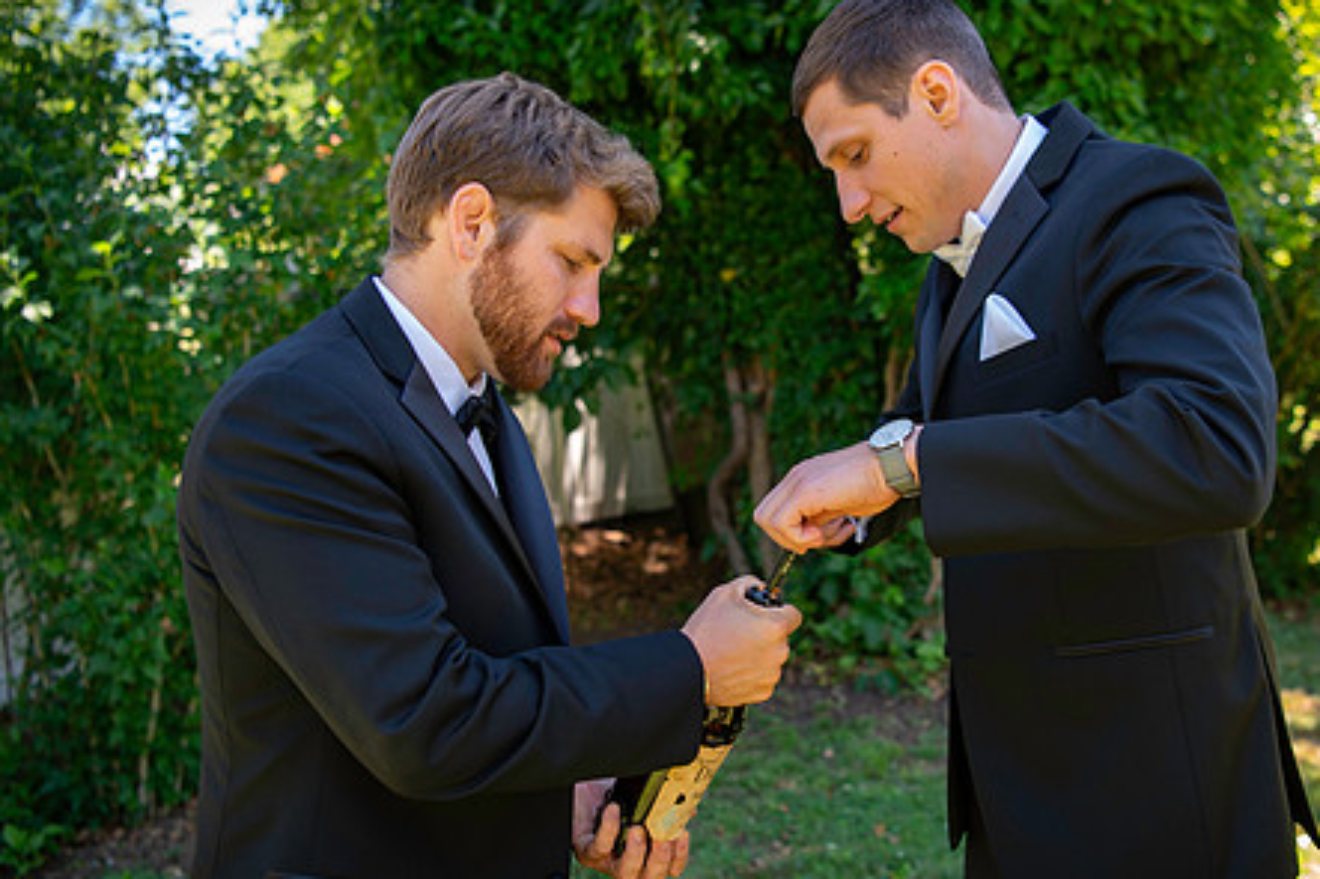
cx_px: 790
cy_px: 429
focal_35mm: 38
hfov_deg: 50.4
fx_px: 1393
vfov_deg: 35.0
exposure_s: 1/125
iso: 100
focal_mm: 29
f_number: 2.8
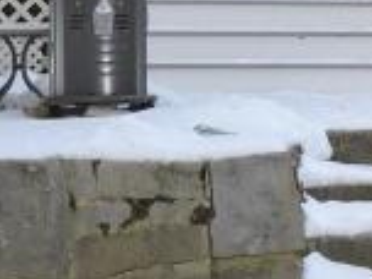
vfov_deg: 5.5
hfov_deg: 7.2
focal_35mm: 270
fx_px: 2902
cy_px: -142
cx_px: 546
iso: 400
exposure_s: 1/400
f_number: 3.3
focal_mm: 7.1
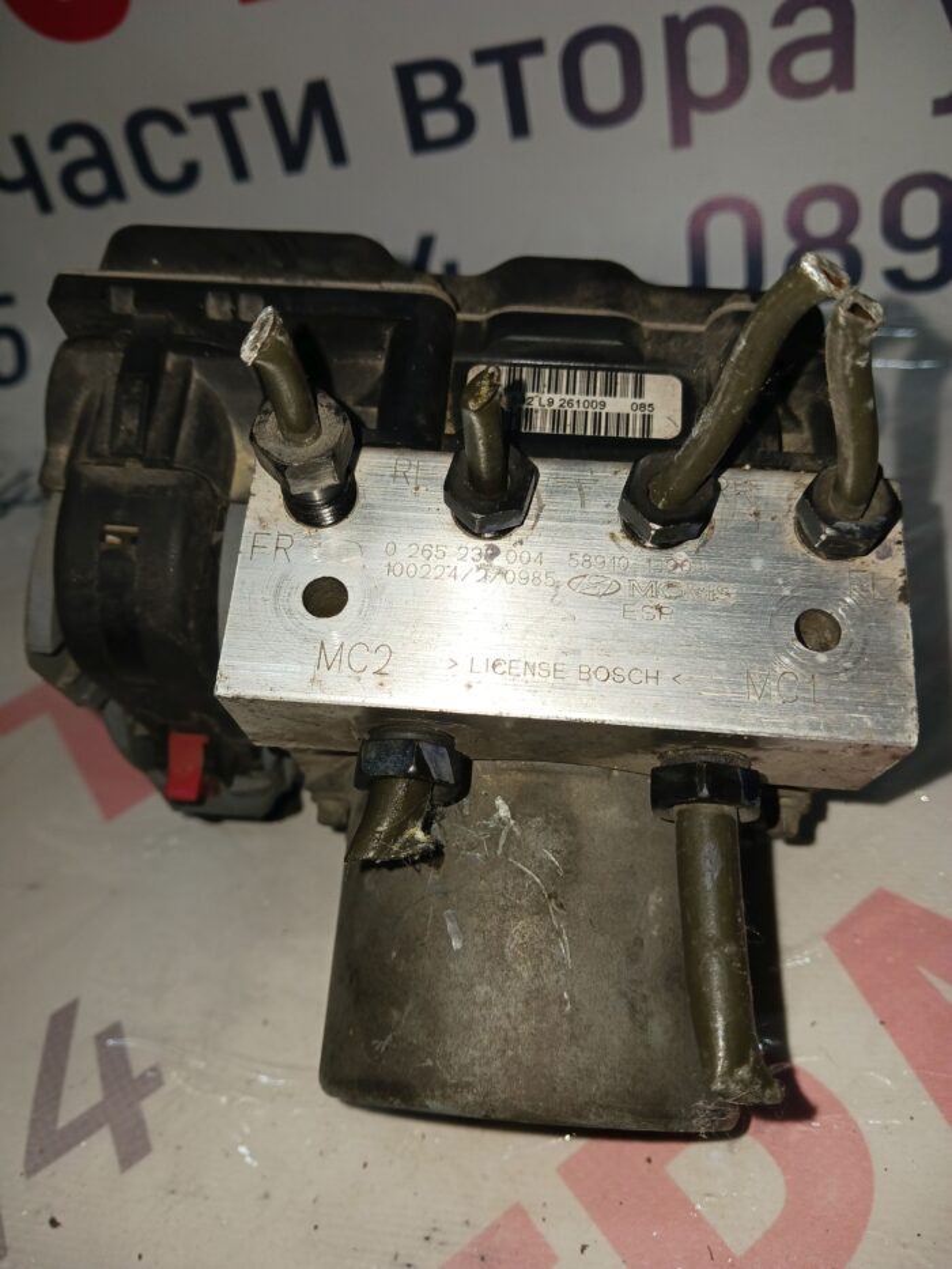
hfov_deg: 51.4
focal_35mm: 27
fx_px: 990
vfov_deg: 65.3
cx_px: 476
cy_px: 634
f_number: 1.8
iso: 50
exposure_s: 1/60
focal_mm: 4
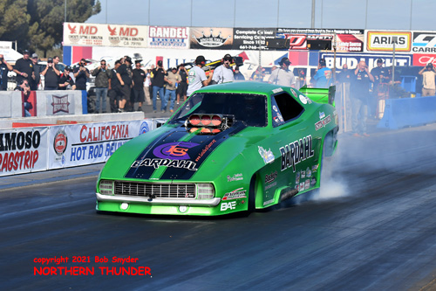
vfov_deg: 9.9
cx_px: 218
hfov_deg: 14.9
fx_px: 1671
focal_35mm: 138
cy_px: 146
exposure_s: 1/1250
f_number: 5.6
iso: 160
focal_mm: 92
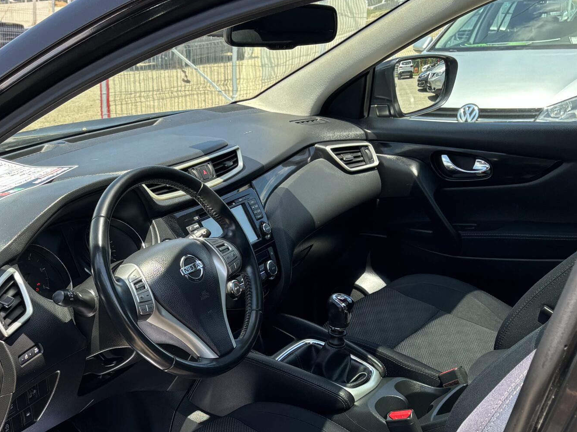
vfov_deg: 28.6
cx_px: 165
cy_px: 335
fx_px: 833
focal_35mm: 50
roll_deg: -0.2
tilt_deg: -16.6
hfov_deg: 37.5
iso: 50
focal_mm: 5.96
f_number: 1.6
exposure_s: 1/464
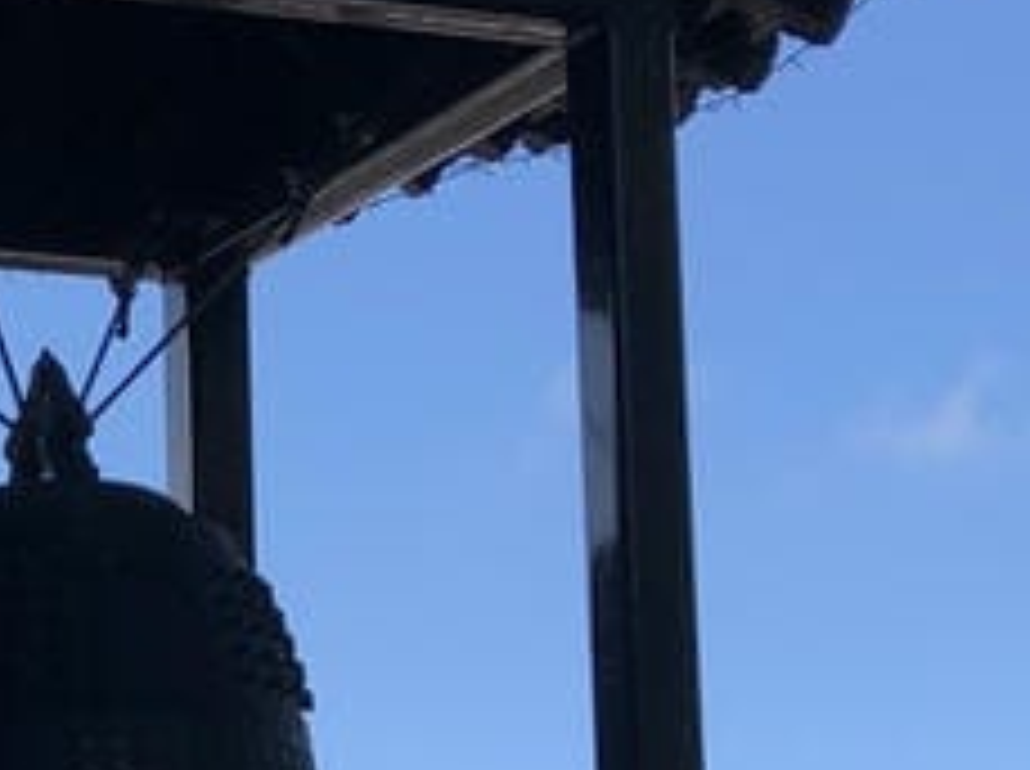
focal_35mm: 147
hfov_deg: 12.7
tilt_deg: +7.1
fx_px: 4367
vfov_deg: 9.9
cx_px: -549
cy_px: 950
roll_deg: -1.0
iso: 20
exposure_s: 1/1116
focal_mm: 3.99
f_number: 1.8
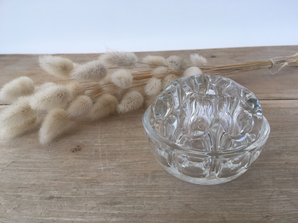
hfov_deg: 61.7
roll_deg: +3.4
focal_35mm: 29
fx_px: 250
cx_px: 149
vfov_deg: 48.2
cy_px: 112
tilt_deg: -26.6
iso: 40
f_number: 2.2
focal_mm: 4.15
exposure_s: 1/100
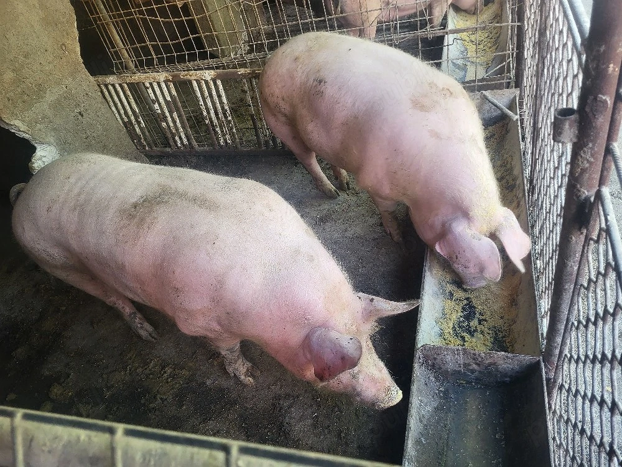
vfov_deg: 53.1
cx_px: 311
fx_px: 467
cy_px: 234
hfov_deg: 67.3
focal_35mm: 26
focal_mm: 5.4
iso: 160
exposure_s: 1/100
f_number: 1.8
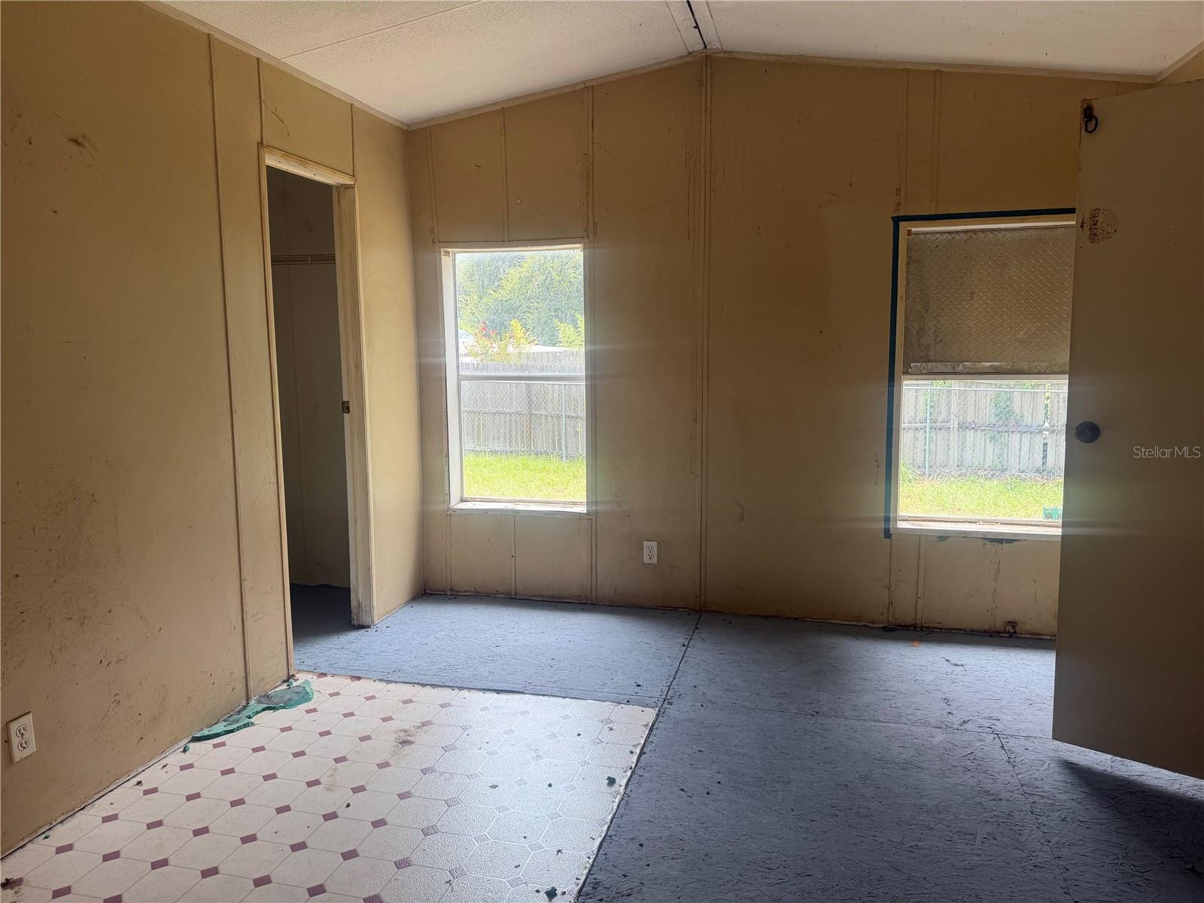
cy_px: 452
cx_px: 602
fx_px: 835
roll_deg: +1.1
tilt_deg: -6.6
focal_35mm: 24
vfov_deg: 56.8
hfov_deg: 71.6
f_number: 1.78
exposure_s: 1/171
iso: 80
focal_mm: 6.76
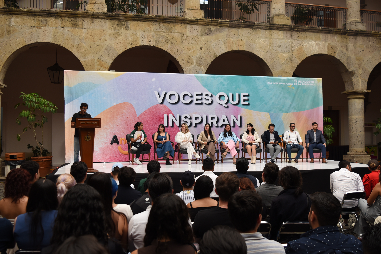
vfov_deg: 36.9
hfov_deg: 53.1
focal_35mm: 36
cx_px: 190
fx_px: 381
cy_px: 127
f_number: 5
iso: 160
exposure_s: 1/160
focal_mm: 24
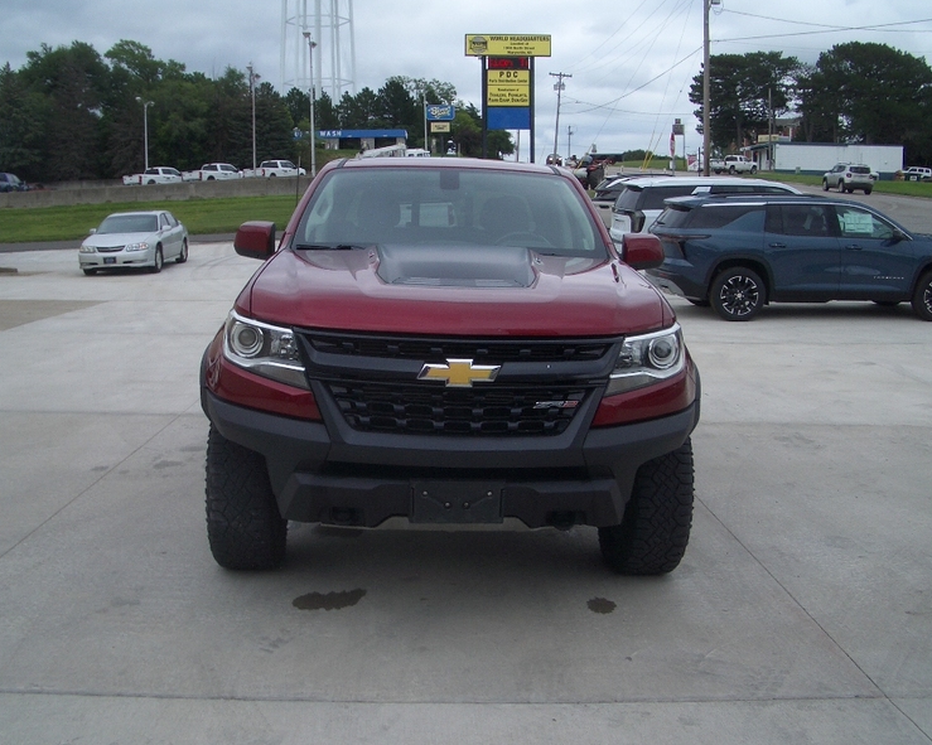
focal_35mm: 37
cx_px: 465
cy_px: 372
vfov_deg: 40.1
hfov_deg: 49.1
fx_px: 1020
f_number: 4.3
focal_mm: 5.8
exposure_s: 1/320
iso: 50
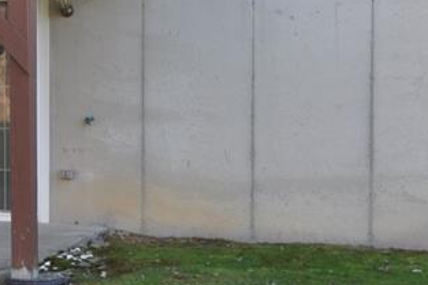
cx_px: -60
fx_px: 1164
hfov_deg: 19.8
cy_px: 111
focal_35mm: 98
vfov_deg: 13.9
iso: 320
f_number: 5.6
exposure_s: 1/125
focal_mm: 20
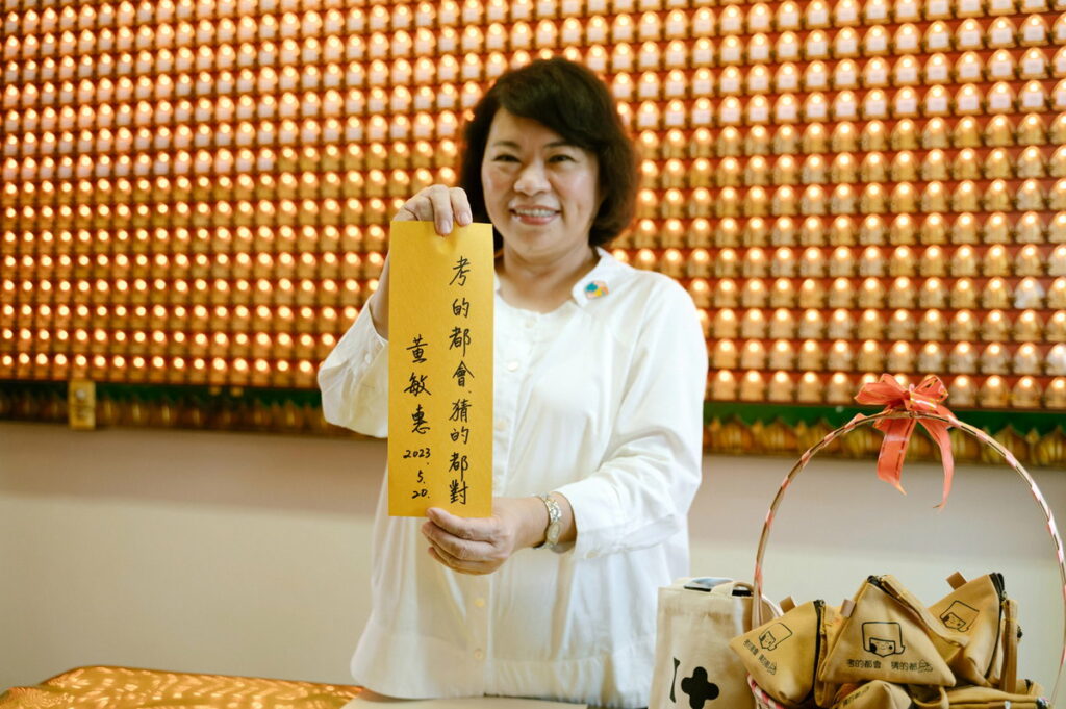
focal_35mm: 36
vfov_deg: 36.8
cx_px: 533
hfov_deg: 53.2
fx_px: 1065
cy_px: 354
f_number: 2.8
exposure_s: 1/160
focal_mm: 36
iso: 1600
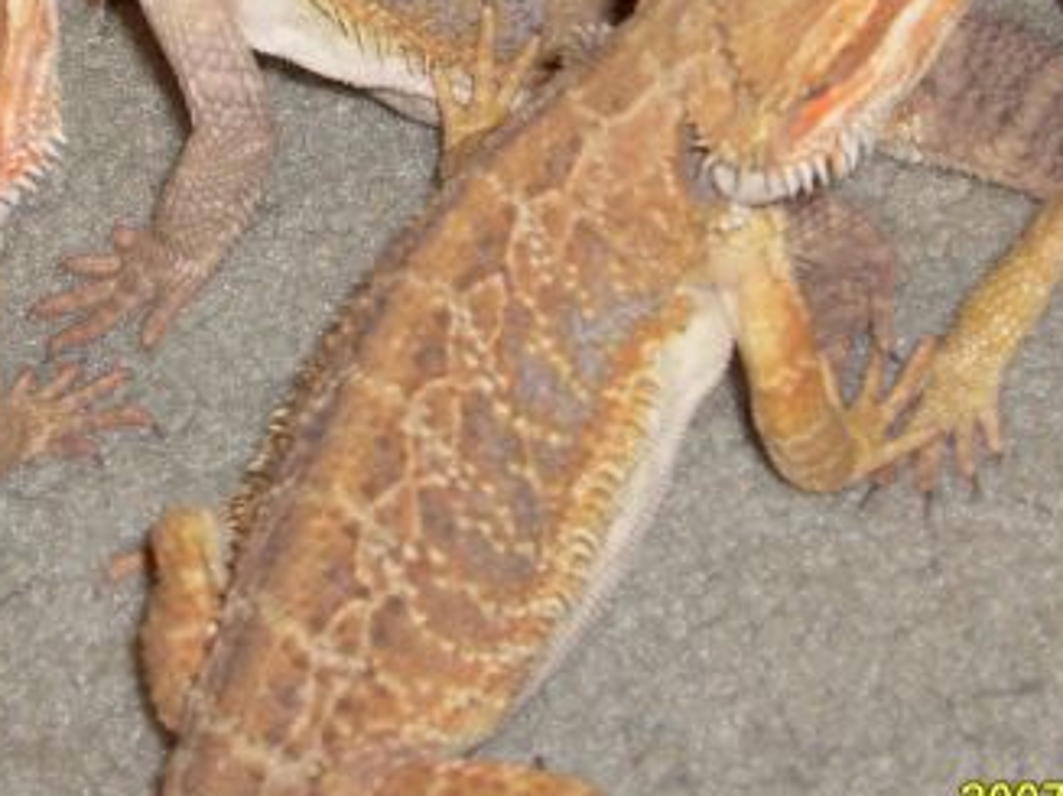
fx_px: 3070
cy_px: 65
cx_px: 361
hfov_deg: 19.6
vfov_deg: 14.6
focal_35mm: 100
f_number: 3
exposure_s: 1/45
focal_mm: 7.2
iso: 100
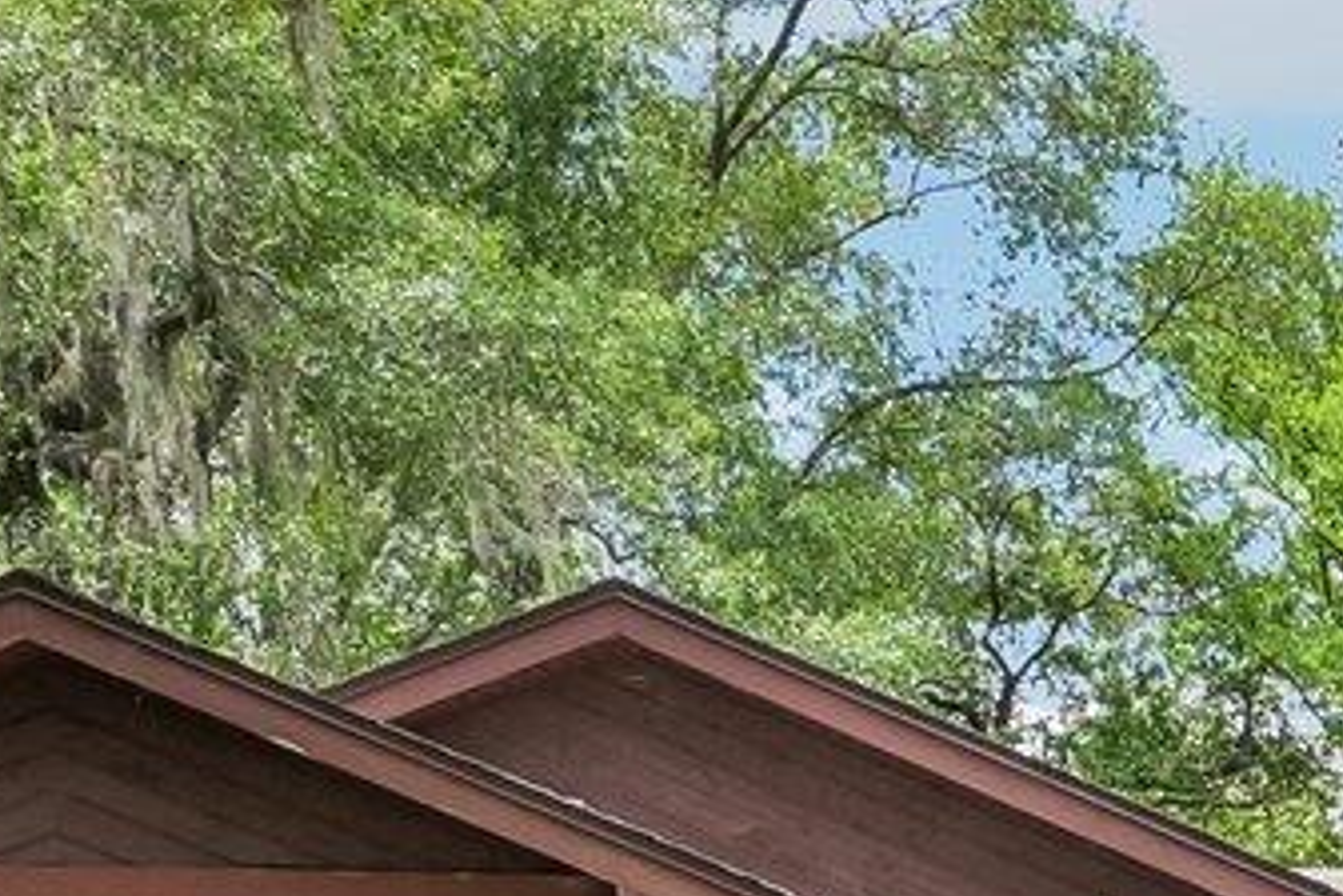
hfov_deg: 14.9
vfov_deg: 10.5
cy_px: 1634
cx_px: 2306
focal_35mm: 122
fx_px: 4551
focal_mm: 20
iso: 100
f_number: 8
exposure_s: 1/180
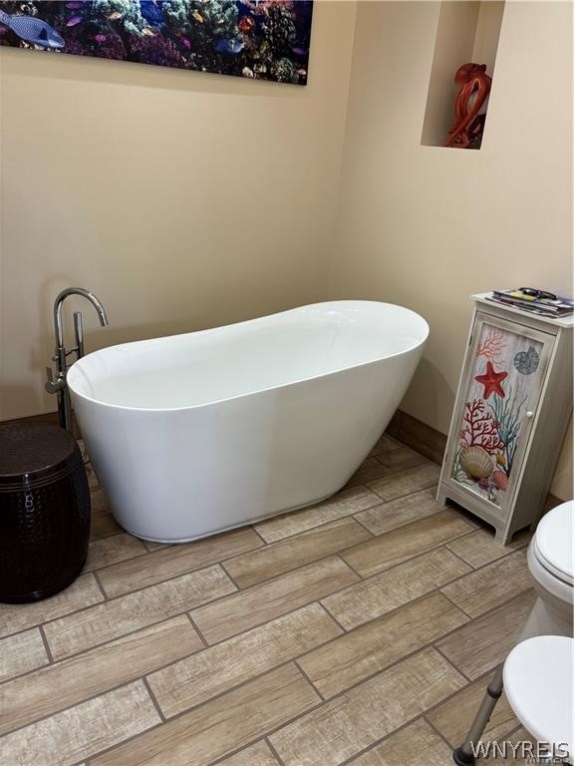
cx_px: 287
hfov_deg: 53.1
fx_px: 575
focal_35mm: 26
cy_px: 383
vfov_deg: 67.3
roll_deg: -5.3
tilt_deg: -22.7
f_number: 1.6
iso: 80
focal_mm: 5.96
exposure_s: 1/60
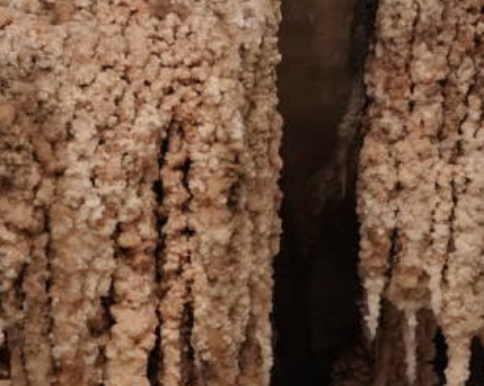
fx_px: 1074
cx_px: 228
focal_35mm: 75
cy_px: 337
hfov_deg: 25.4
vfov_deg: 20.1
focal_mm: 24
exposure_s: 1/60
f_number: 2.8
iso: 3200
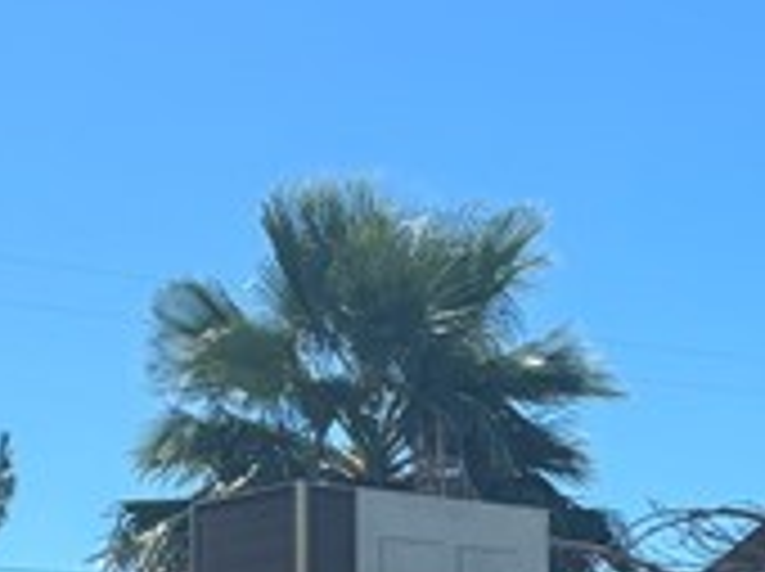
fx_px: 3465
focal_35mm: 157
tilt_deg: +5.0
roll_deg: +0.1
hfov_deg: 11.9
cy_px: 775
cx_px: 1202
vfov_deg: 9.2
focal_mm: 5.96
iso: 50
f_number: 1.6
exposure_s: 1/3937
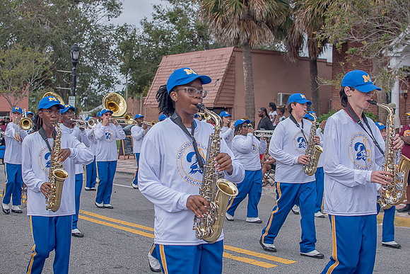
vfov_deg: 26.0
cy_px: 137
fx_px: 592
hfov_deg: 38.2
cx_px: 205
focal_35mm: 52
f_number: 4
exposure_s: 1/500
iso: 100
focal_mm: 35
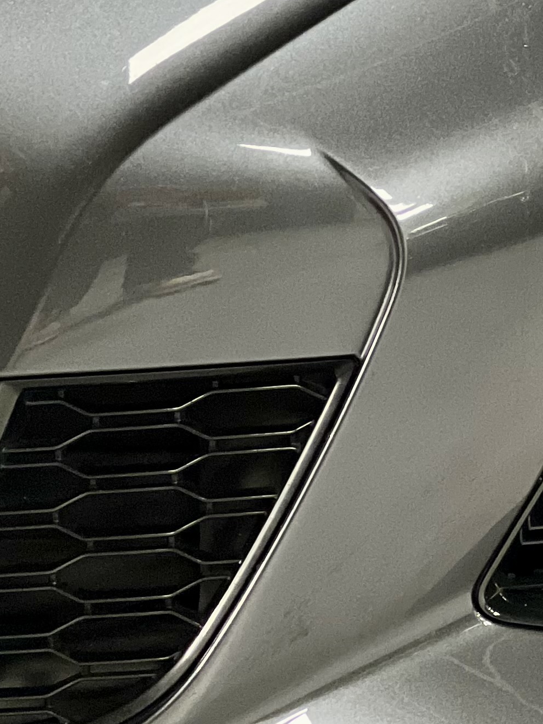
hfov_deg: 6.3
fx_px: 4914
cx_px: 644
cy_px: -160
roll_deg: +0.2
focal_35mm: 235
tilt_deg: -3.0
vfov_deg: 8.3
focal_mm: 9
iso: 320
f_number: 2.8
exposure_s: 1/25
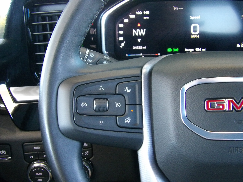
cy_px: 91
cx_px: 122
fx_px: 323
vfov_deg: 31.5
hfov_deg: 41.2
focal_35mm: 46
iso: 800
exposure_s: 1/16
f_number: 3.8
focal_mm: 8.2
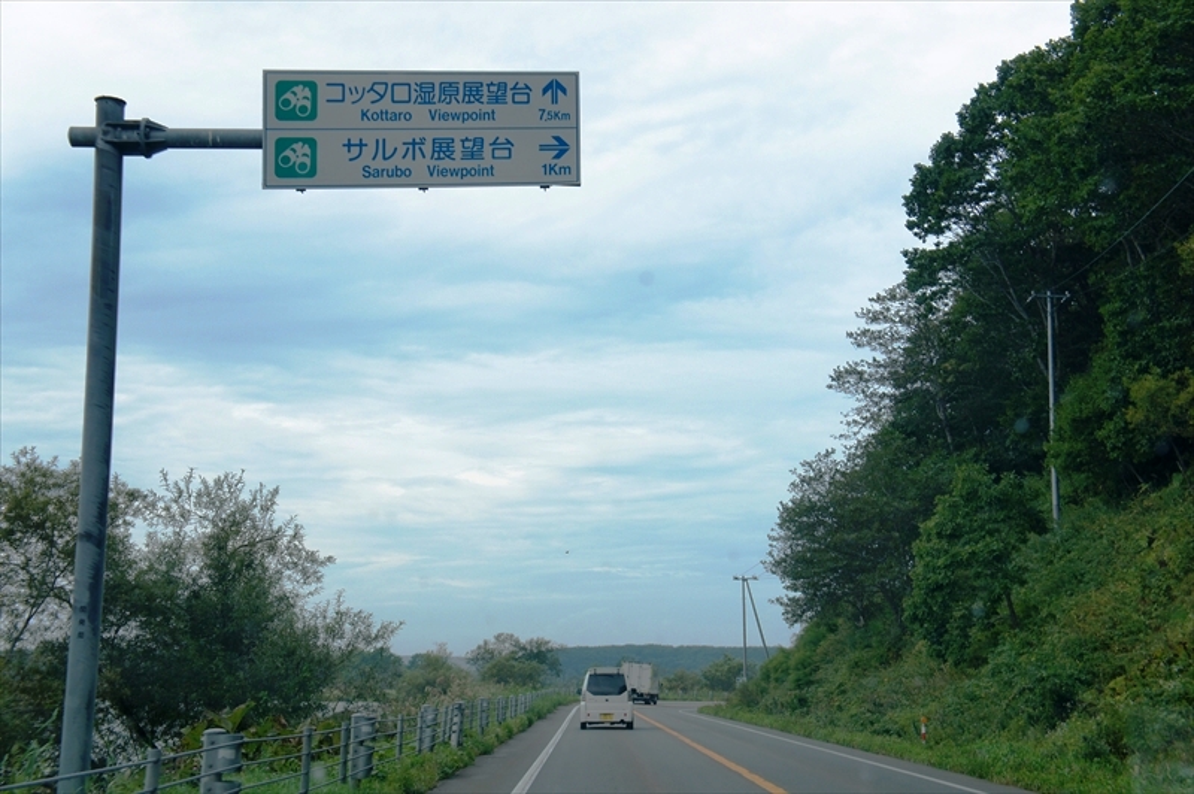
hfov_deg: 41.1
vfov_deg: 28.0
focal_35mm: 48
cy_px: 397
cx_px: 597
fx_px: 1591
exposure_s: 1/400
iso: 200
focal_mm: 32
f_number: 6.3
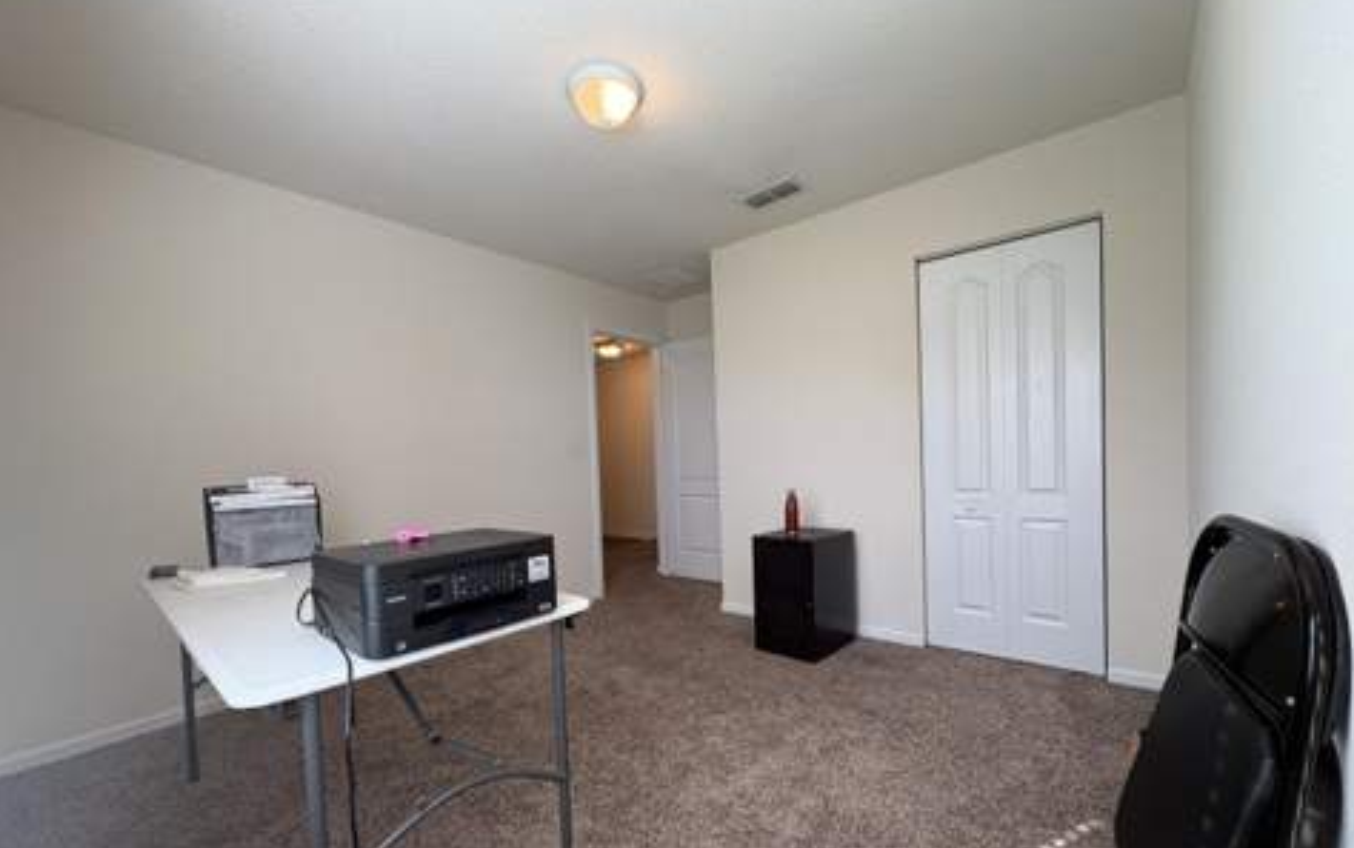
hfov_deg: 101.4
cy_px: 475
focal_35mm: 15
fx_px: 554
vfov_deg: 74.6
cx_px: 680
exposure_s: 1/99
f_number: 2.2
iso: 100
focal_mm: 2.22
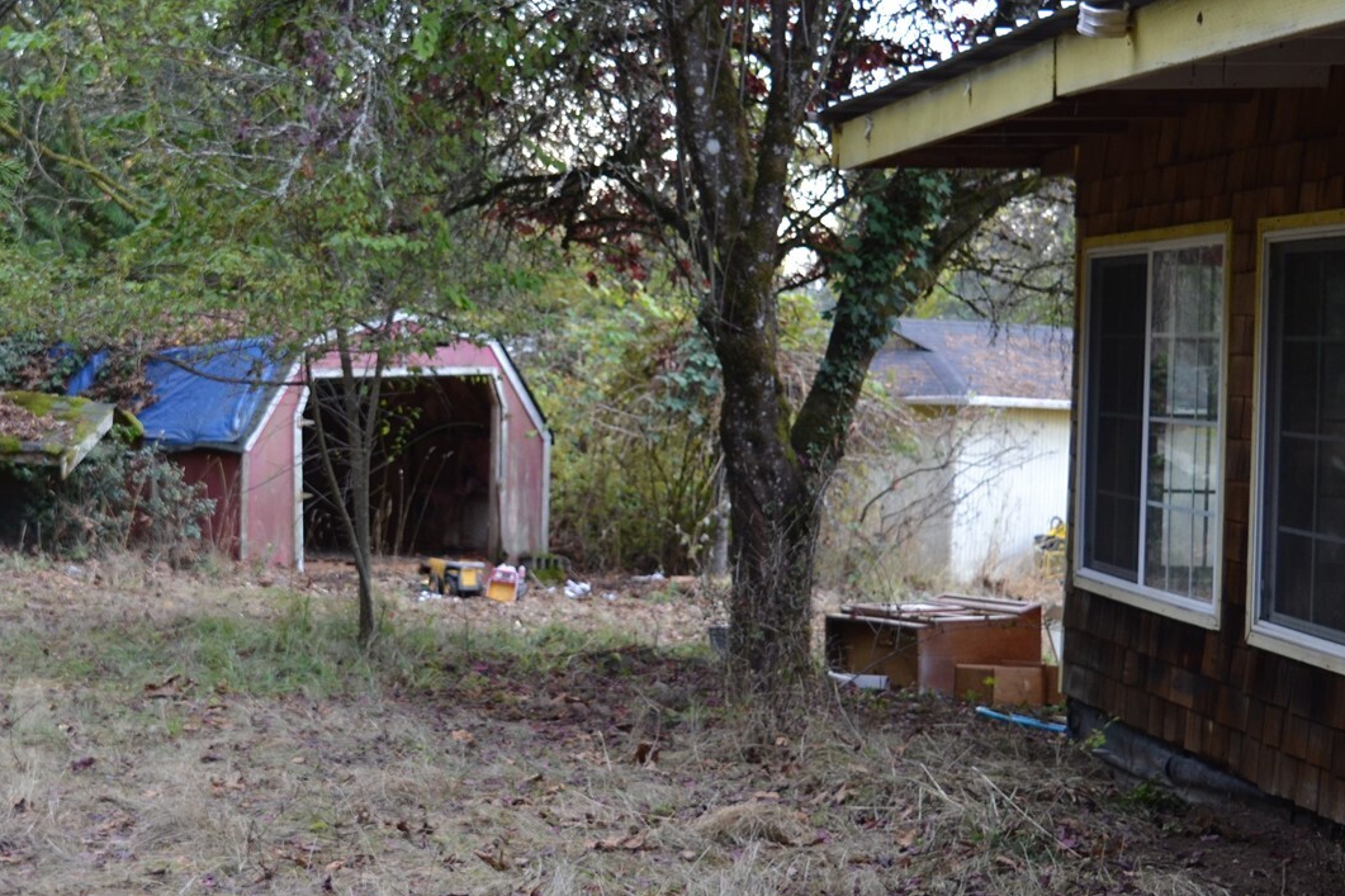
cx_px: 378
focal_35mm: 72
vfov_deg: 18.9
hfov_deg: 27.8
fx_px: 2689
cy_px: 350
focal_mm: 30
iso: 400
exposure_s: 1/80
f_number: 4.5
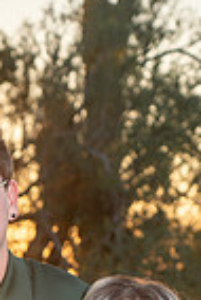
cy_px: 433
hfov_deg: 6.6
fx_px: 1721
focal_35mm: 206
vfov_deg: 9.7
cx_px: -28
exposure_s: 1/160
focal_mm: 65
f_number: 5
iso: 100
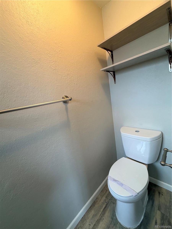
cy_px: 114
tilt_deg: -11.9
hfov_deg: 85.7
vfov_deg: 102.1
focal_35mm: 14
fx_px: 93
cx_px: 86
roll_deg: +9.0
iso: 200
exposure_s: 1/60
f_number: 2.2
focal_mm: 2.22
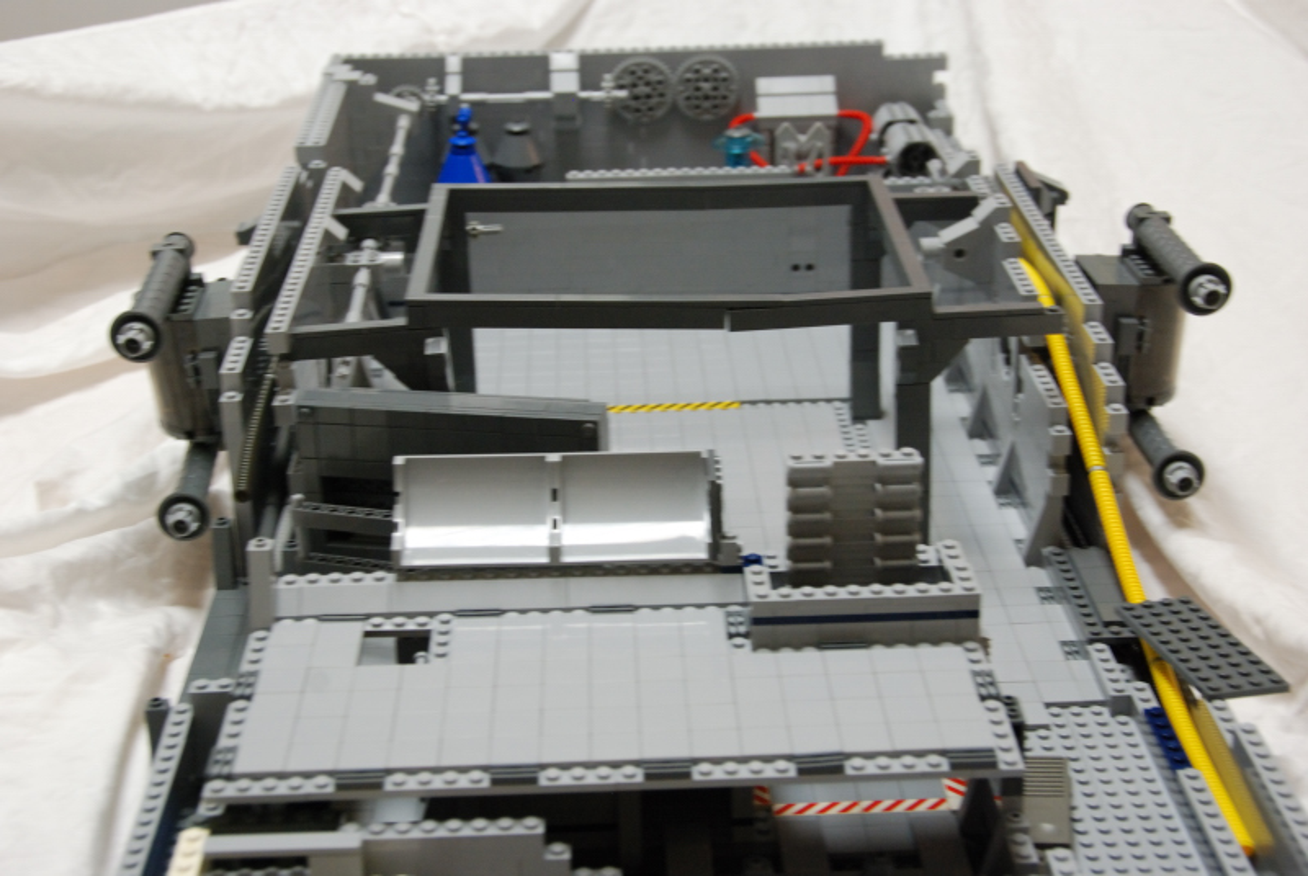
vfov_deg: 22.7
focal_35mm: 60
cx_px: 654
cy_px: 438
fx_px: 2183
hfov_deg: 33.4
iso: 800
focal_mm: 40
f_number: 8
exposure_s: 1/15
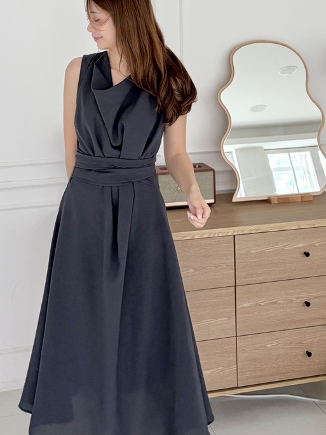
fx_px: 477
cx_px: 146
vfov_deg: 48.9
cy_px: 191
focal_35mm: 38
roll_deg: +1.1
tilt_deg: -3.2
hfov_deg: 37.7
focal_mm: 5.96
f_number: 1.6
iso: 160
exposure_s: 1/60
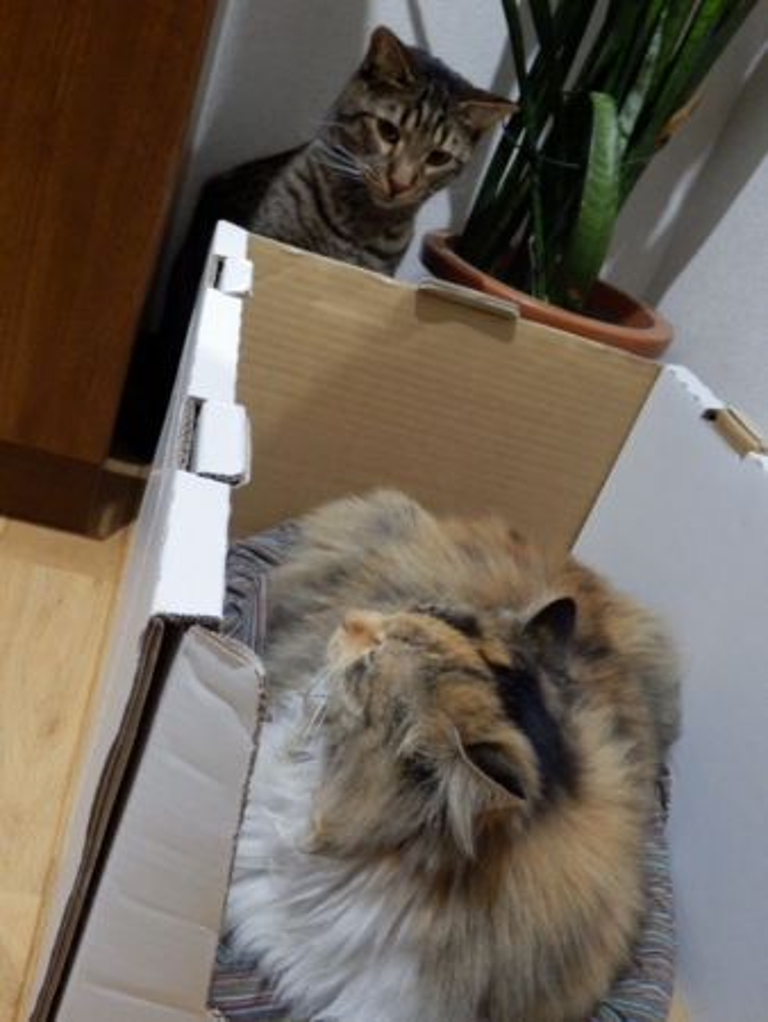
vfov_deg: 55.3
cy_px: 511
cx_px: 384
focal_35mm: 33
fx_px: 975
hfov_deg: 43.0
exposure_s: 1/10
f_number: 3.4
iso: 800
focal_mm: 6
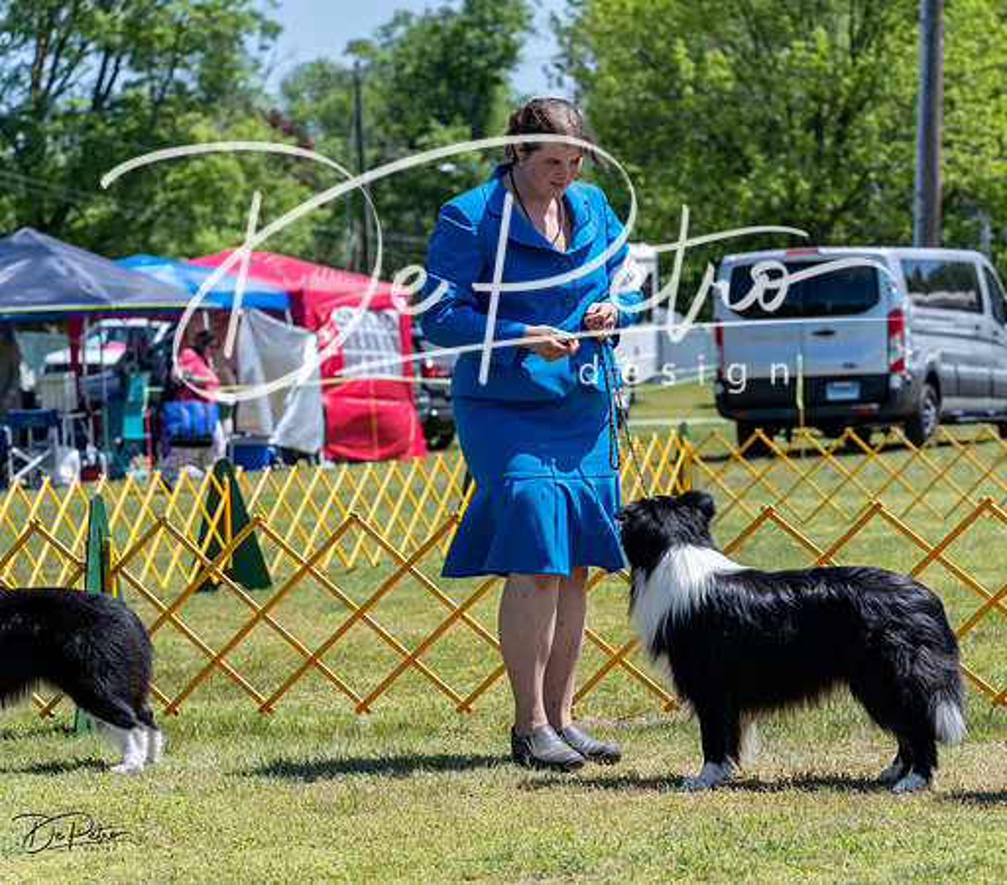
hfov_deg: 12.2
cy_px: 442
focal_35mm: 152
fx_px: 4716
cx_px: 663
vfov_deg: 10.7
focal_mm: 128
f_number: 7.1
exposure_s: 1/1600
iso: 640
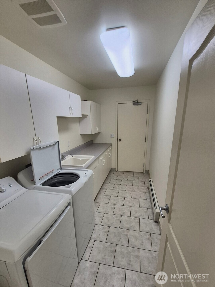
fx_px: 108
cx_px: 108
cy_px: 144
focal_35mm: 13
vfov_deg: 106.2
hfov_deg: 89.9
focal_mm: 1.74
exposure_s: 1/60
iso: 64
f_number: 2.2
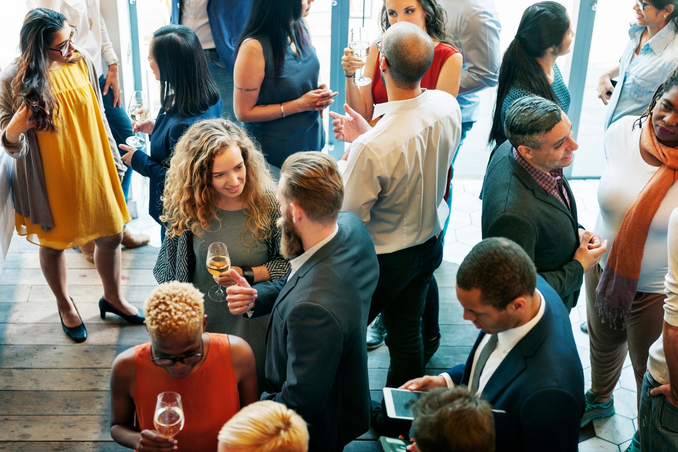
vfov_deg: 19.5
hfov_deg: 28.8
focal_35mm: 70
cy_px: 226
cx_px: 339
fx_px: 1318
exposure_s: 1/80
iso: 200
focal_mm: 70
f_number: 2.8
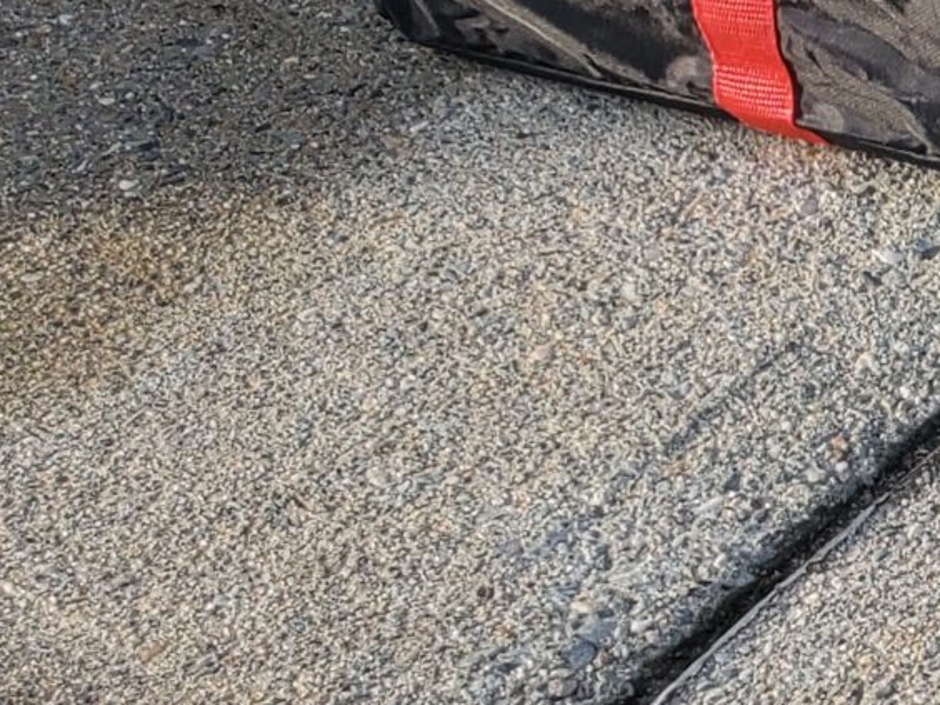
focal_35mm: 118
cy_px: 423
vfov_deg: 12.5
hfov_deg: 13.7
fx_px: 3204
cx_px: 1975
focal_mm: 4.3
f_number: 2.4
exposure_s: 1/292
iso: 50
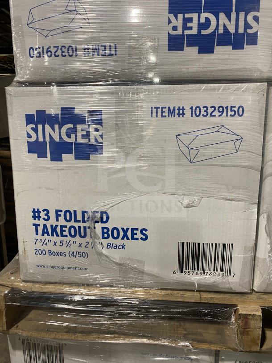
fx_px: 272
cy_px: 182
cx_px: 136
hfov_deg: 53.1
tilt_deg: -10.4
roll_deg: +0.2
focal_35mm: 26
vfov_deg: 67.3
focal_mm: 4.25
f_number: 1.8
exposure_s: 1/73
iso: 125
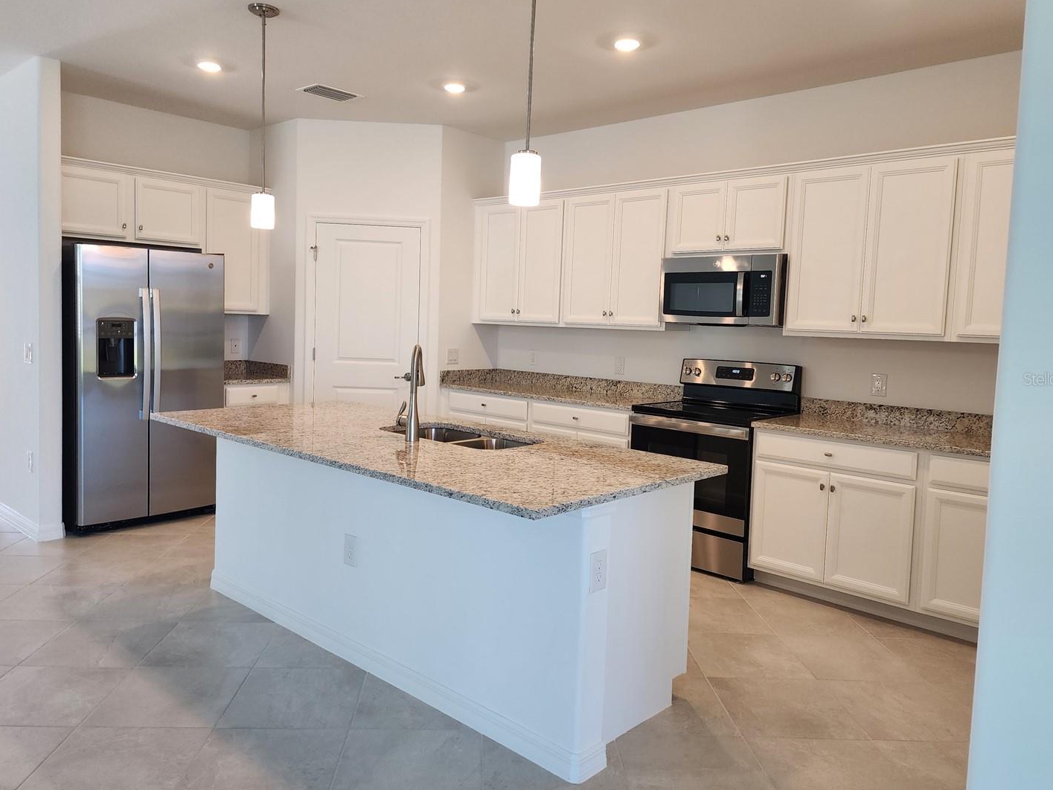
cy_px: 379
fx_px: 791
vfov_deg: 53.1
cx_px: 499
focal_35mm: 26
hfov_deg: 67.2
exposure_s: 1/120
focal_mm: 6.4
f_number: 1.8
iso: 125
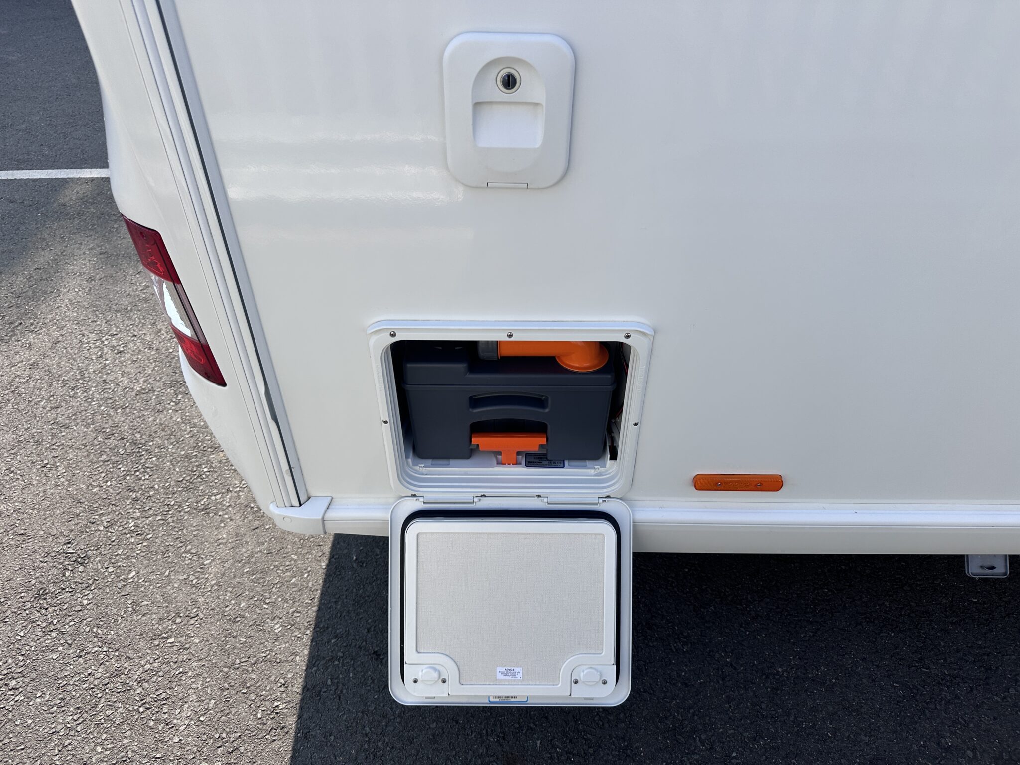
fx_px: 707
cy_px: 382
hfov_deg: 71.6
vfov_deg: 56.8
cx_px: 510
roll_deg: +2.2
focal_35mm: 24
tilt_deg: -37.2
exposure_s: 1/2299
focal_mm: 6.86
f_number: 1.78
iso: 80
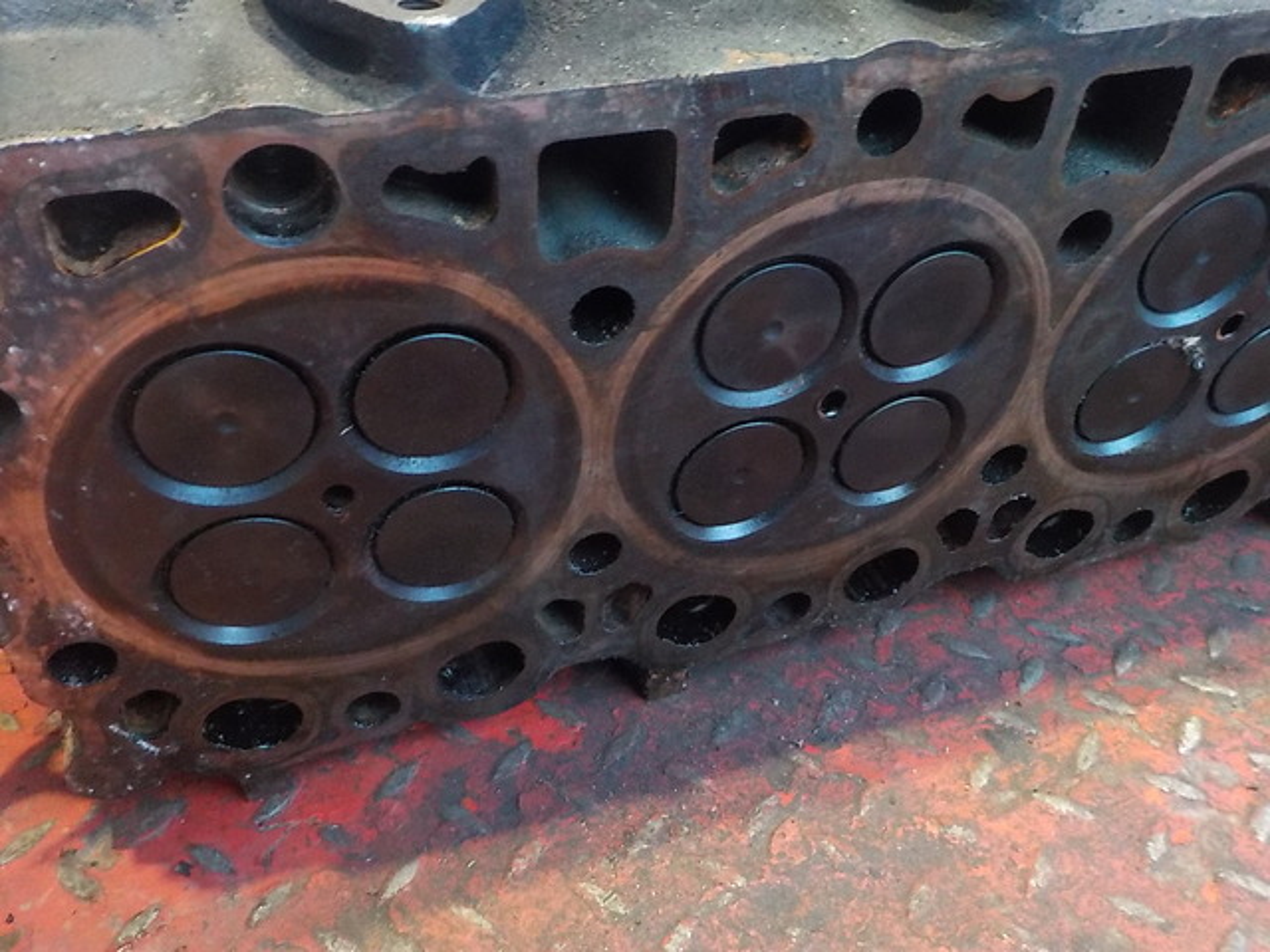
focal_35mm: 30
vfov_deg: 46.8
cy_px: 476
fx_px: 1101
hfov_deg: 60.0
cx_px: 635
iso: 800
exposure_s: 1/10
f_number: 3.3
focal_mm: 4.1
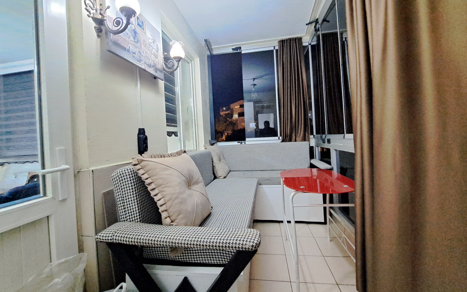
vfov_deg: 78.6
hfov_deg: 105.3
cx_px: 235
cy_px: 140
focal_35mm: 14
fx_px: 178
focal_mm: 1.74
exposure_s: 1/20
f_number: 2.2
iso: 640
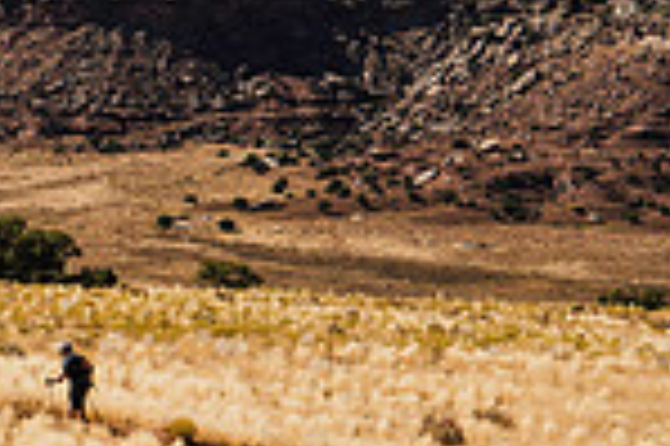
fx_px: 5075
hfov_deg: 7.5
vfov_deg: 5.0
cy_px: 70
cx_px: -247
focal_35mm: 273
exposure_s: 1/500
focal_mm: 70
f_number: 7.1
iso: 160
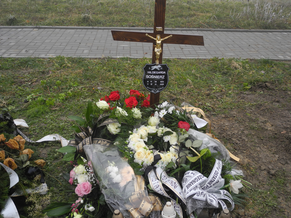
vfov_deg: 37.7
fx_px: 319
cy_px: 109
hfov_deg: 49.0
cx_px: 146
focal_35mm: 38
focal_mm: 8.1
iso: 100
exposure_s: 1/200
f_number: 3.2
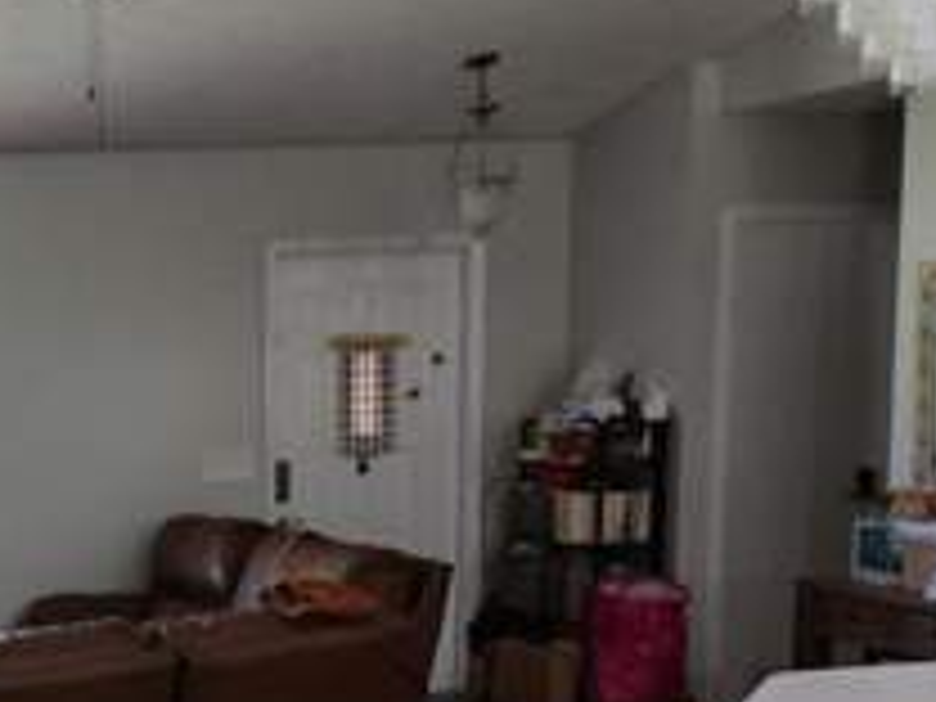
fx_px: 1622
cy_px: 637
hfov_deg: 28.8
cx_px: -122
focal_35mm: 60
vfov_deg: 23.7
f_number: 1.8
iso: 200
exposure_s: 1/60
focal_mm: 3.98
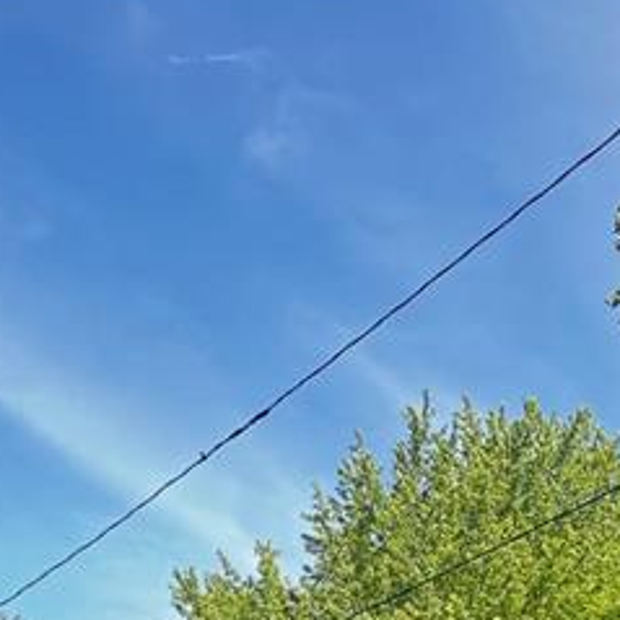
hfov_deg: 18.5
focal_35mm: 91
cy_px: 968
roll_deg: +0.2
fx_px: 1844
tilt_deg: +0.4
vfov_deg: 17.0
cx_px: -18
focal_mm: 6.76
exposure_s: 1/323
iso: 80
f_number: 1.78
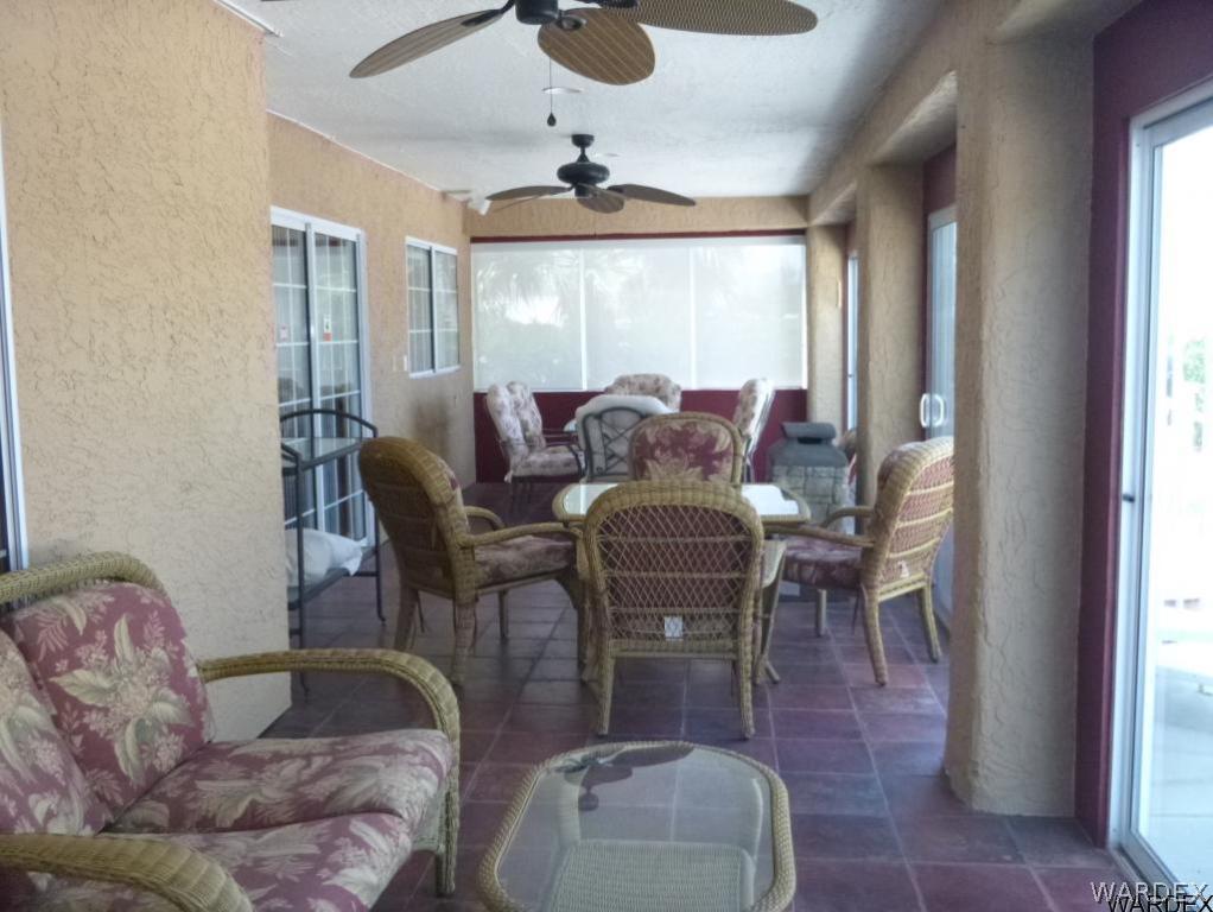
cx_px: 606
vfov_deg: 39.7
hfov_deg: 51.3
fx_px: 1262
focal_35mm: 36
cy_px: 456
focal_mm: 6.4
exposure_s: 1/60
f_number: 4.4
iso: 400
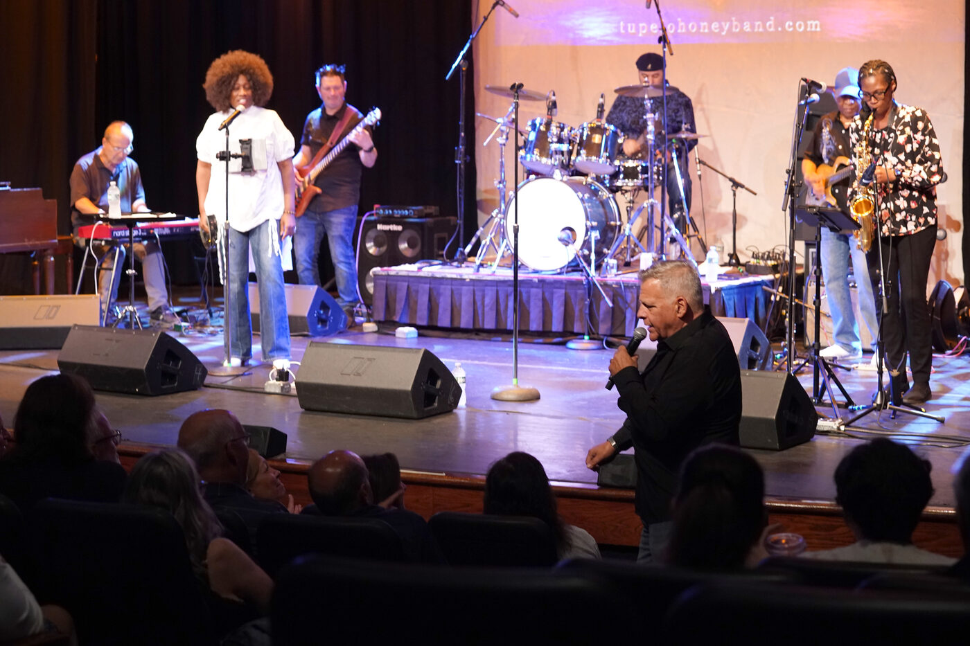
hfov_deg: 28.8
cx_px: 485
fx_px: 1886
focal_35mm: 70
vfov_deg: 19.5
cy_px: 323
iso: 4000
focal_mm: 70
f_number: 4.5
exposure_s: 1/50
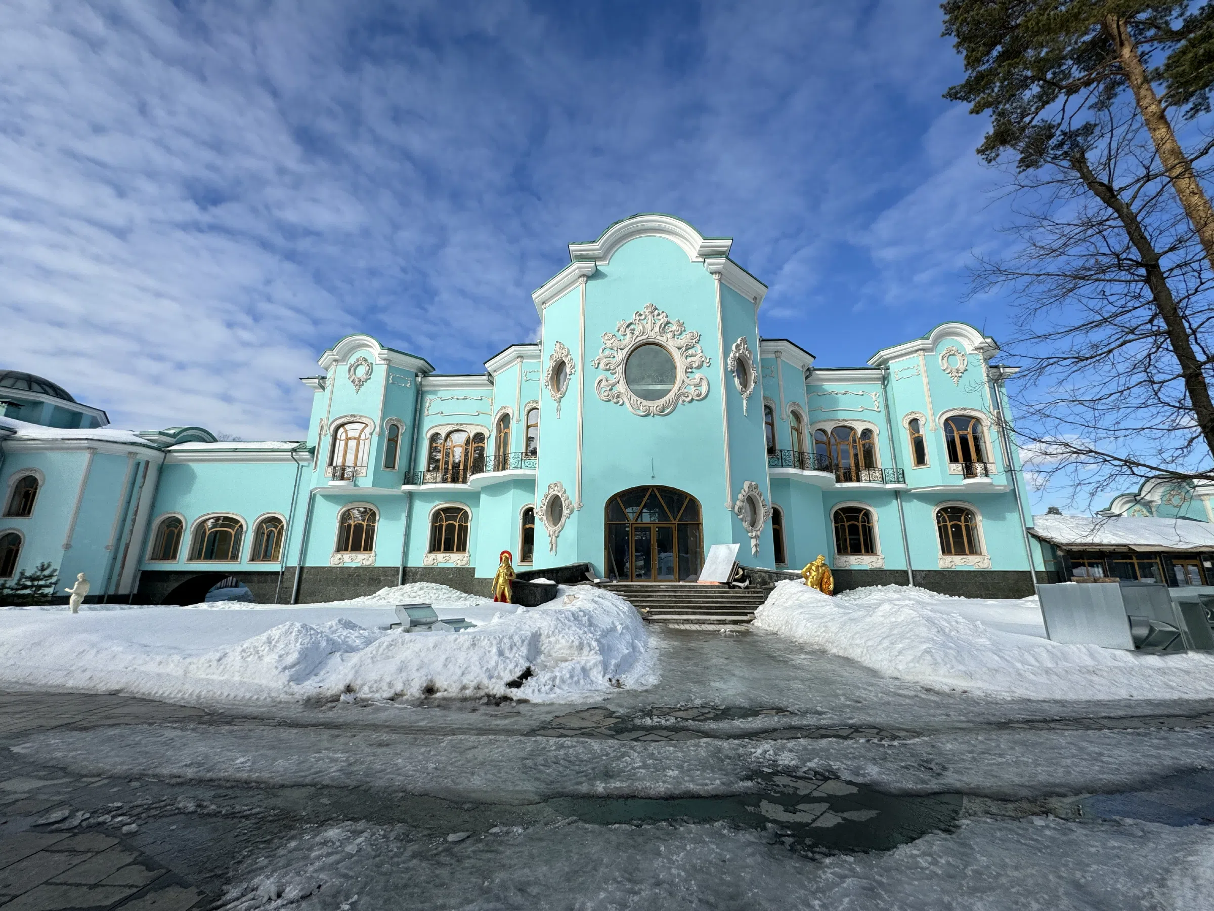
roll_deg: -0.6
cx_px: 607
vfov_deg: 85.7
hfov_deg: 102.1
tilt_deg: +14.3
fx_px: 491
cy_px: 456
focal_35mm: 14
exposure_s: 1/2342
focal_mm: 2.22
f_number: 2.2
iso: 40
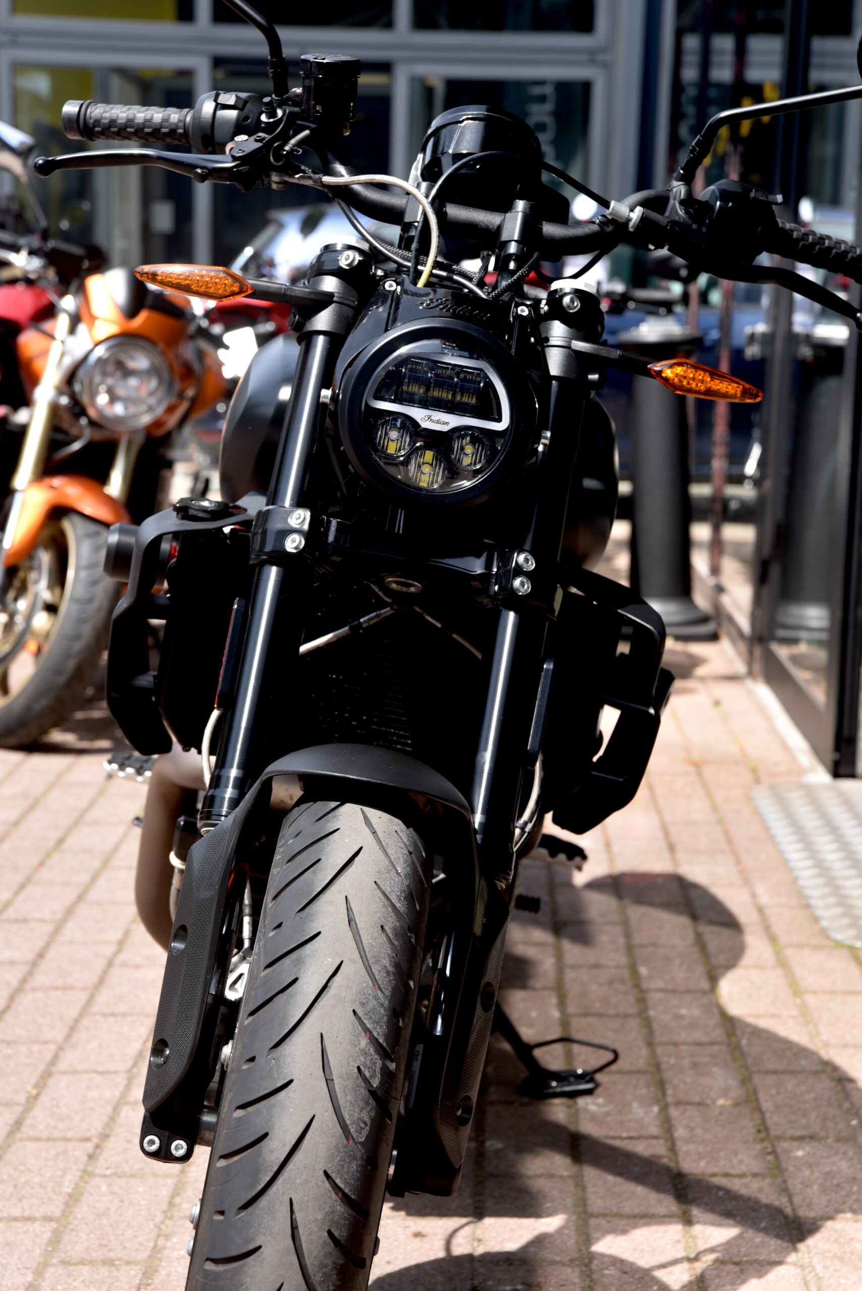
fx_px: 2225
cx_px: 431
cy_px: 646
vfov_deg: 32.4
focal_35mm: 62
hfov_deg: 21.9
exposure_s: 1/160
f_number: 6.3
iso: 100
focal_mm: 62
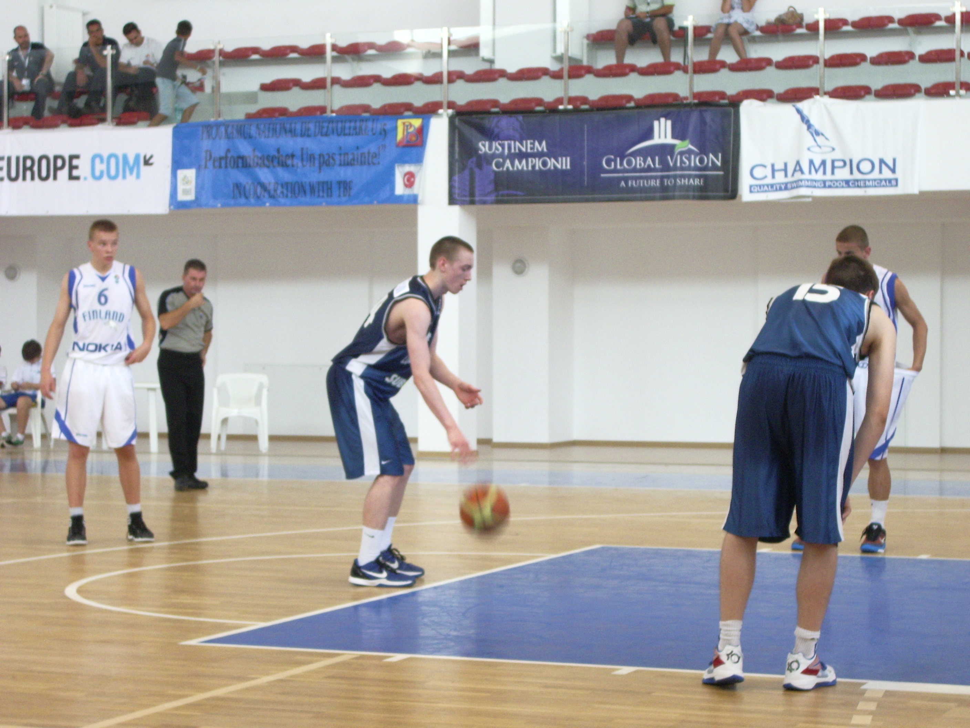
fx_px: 2494
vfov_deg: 16.6
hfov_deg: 22.0
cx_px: 485
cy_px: 364
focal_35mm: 89
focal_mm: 14.6
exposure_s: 1/60
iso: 160
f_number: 4.4
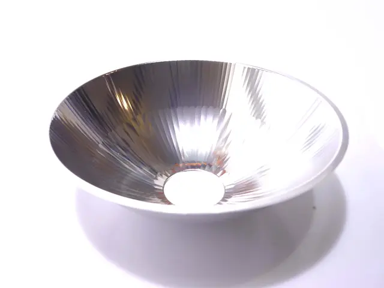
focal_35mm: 33
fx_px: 366
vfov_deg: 42.9
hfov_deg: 55.4
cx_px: 192
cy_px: 144
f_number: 2.8
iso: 80
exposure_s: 1/80
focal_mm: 5.5
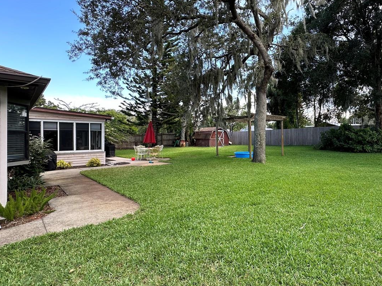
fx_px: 232
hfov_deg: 77.3
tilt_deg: +0.4
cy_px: 136
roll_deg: +0.1
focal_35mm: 21
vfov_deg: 63.4
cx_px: 243
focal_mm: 2.22
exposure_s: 1/127
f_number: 2.2
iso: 40
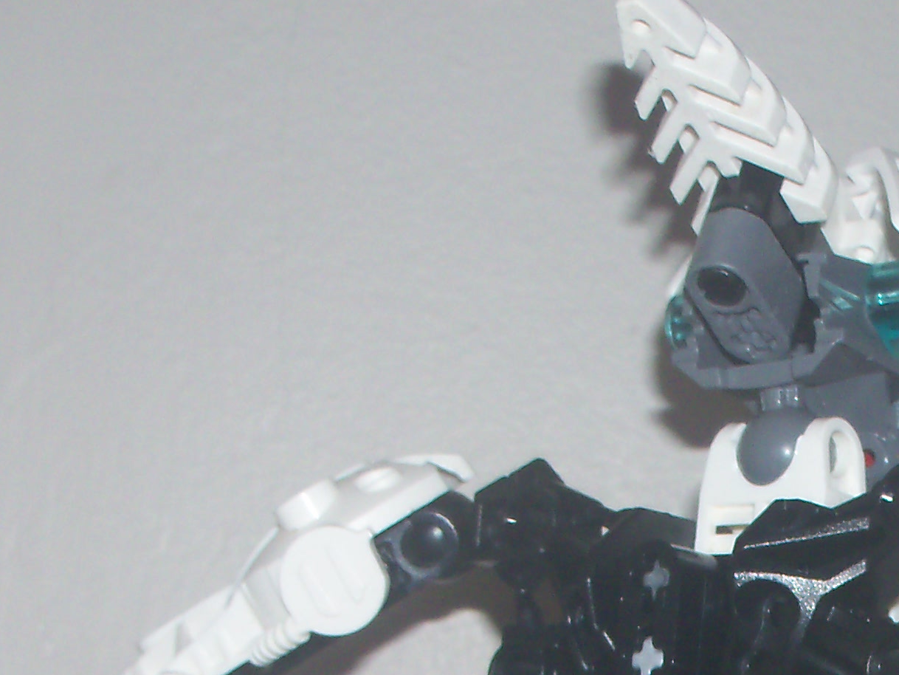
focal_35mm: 114
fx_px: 2961
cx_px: 873
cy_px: 1069
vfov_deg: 12.3
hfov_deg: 16.9
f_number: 3
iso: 64
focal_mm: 6.3
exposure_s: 1/30
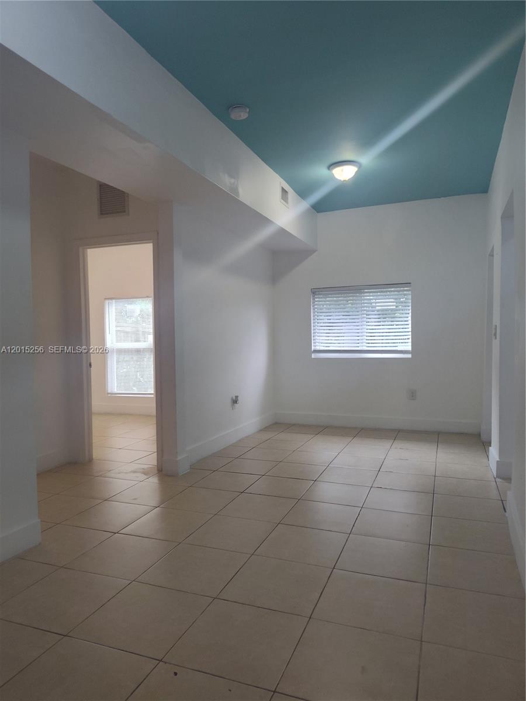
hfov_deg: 58.9
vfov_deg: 73.9
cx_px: 263
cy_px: 350
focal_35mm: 23
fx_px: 466
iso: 463
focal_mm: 5.56
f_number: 1.8
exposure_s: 1/120
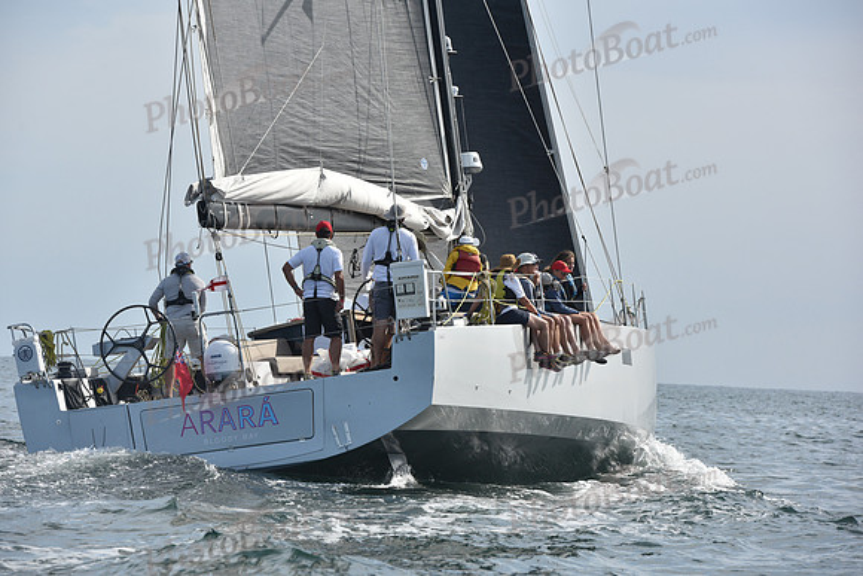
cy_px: 288
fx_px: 4196
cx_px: 432
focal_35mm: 175
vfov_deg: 7.9
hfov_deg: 11.7
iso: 320
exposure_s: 1/1250
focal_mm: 175
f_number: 9
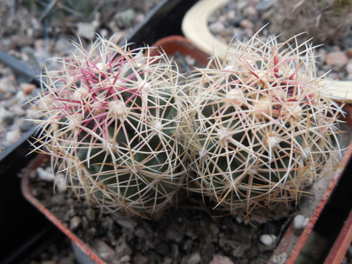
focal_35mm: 31
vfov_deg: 45.4
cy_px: 132
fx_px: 315
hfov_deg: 58.4
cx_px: 176
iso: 180
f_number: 3.6
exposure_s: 1/30
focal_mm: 5.6
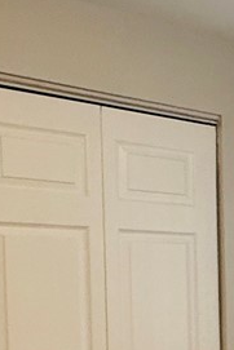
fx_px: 837
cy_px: 313
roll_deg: +0.4
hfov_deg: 11.9
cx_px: 608
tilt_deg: -1.0
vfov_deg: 23.1
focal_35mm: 86
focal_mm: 2.22
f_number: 2.2
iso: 200
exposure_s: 1/60
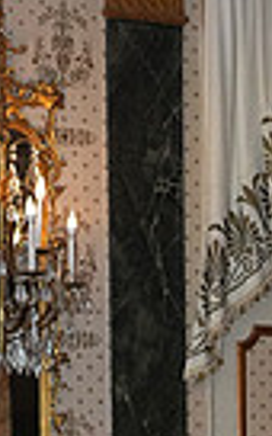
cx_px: 459
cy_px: 872
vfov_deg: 8.3
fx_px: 2835
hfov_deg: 5.4
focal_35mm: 239
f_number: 4
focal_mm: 55
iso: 5000
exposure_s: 1/200
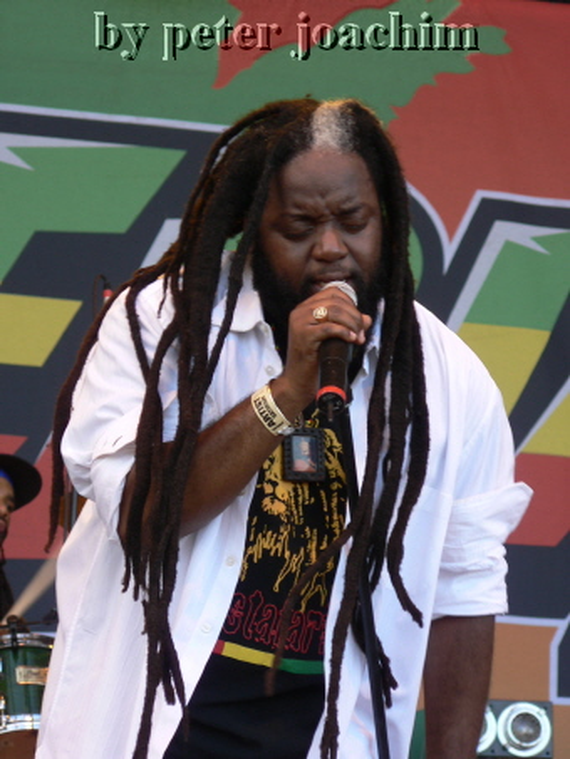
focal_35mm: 220
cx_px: 285
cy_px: 380
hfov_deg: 6.8
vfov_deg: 9.0
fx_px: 4828
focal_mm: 37.7
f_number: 3.3
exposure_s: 1/80
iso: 64
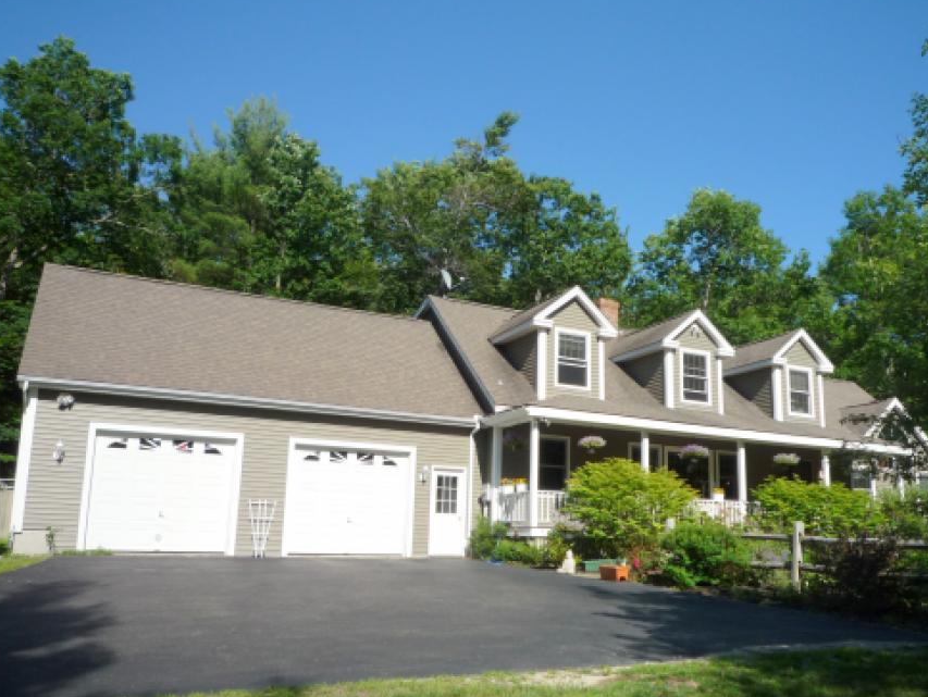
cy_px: 387
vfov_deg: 46.8
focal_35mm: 30
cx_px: 512
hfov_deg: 59.8
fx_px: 805
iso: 100
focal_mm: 4.4
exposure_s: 1/800
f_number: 4
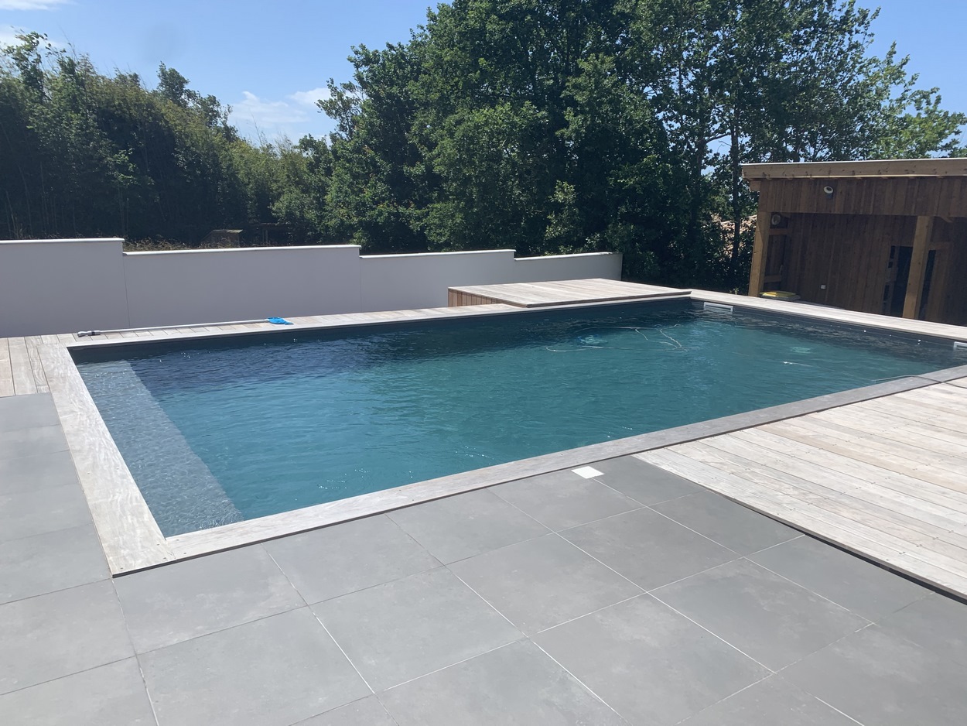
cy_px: 363
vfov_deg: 53.1
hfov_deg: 67.3
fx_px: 726
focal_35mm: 26
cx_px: 484
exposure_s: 1/2681
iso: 25
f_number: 1.8
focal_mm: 4.25
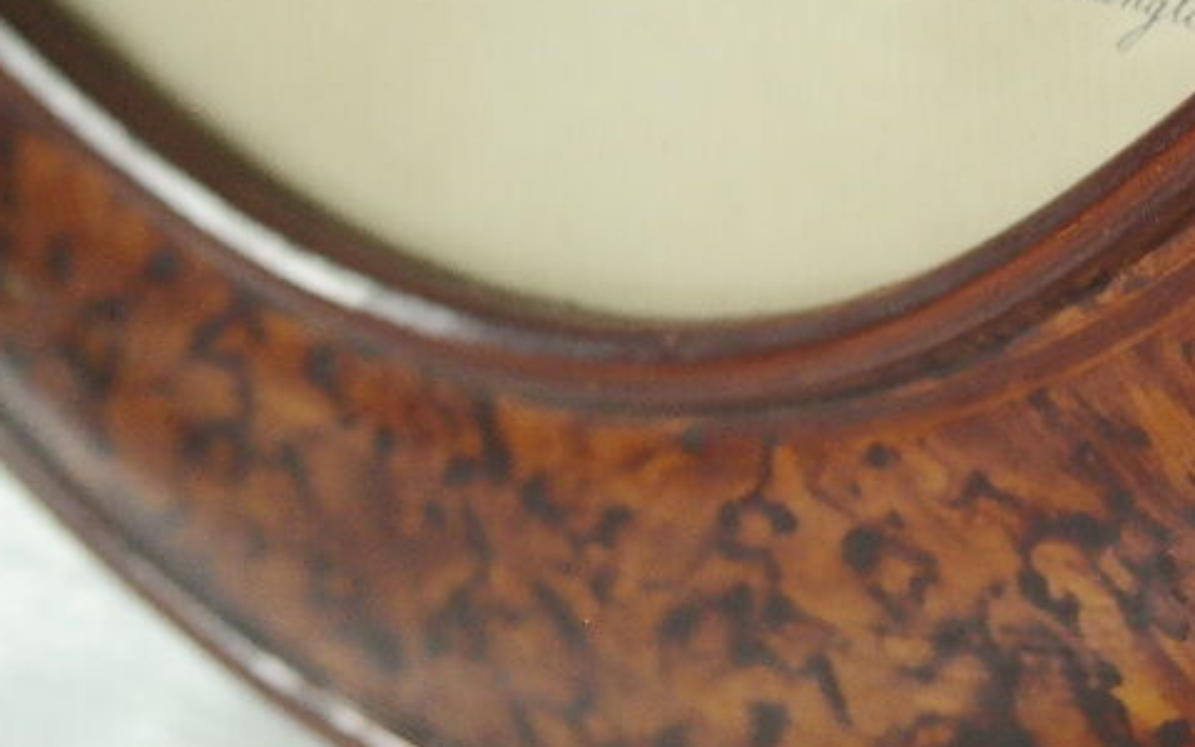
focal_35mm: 110
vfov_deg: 11.8
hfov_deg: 17.4
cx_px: 1678
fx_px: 3582
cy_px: -17
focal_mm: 20
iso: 800
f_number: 5.6
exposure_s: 1/30
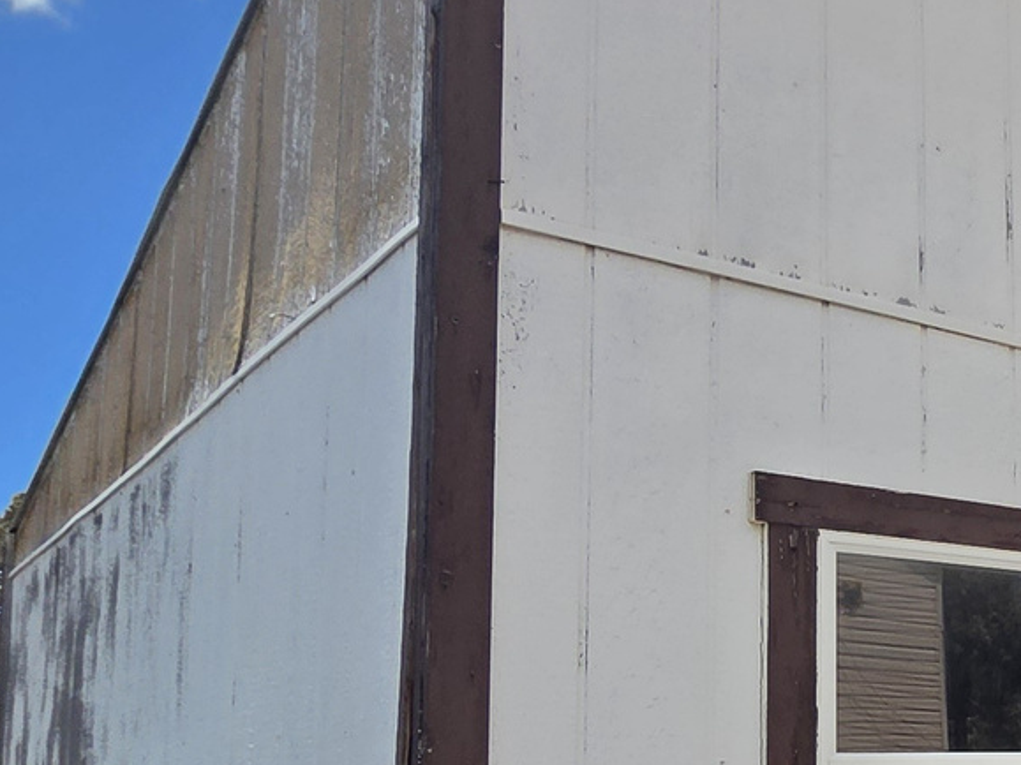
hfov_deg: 29.7
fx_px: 1356
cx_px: 1430
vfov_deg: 30.4
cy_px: 656
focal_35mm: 46
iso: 100
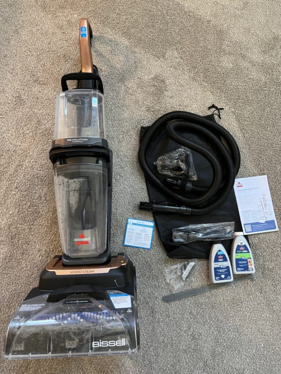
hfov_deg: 53.1
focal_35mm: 26
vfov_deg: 67.3
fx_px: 281
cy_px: 187
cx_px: 140
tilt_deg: -79.6
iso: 500
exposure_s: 1/60
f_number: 1.6
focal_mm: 5.1
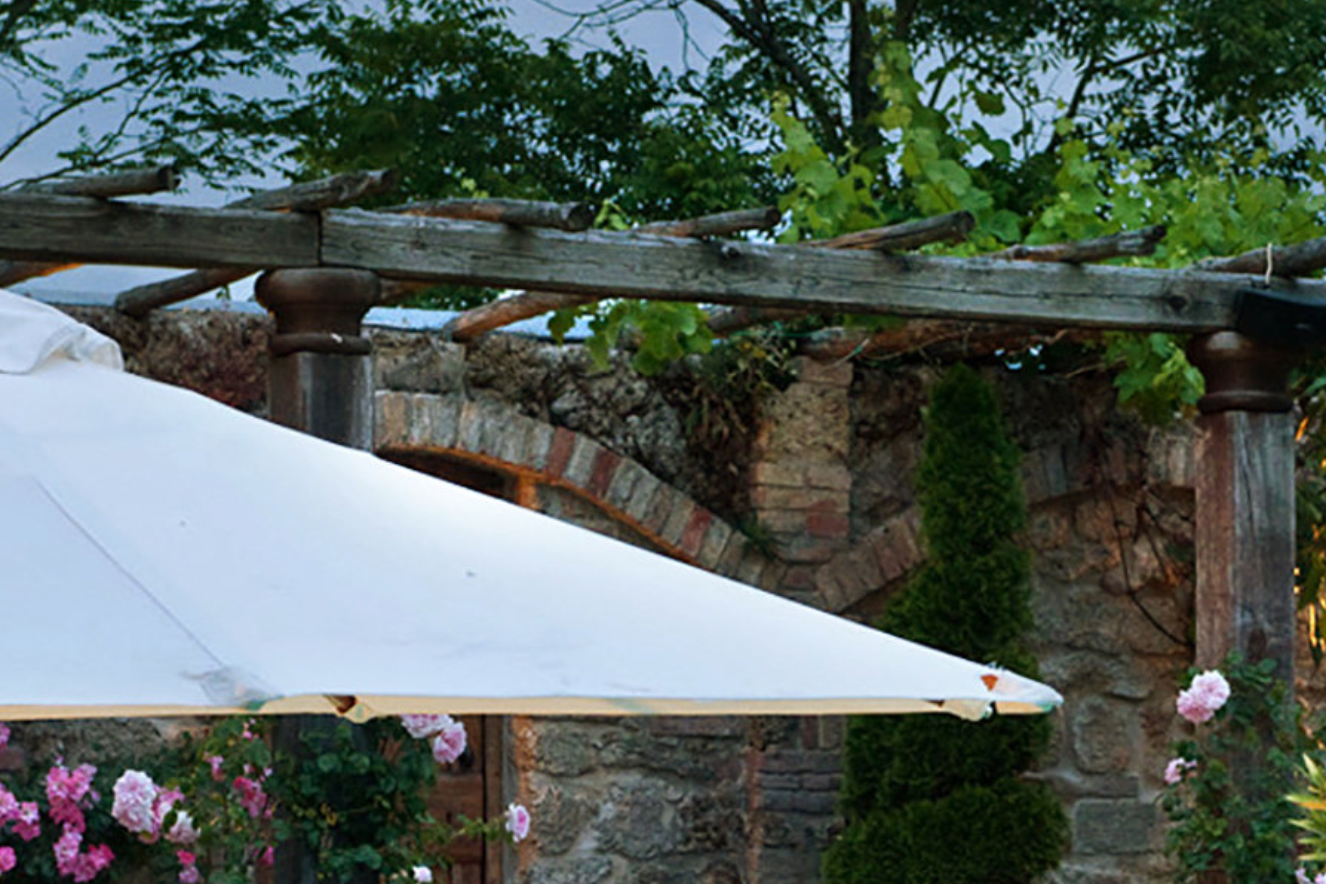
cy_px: 1062
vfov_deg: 8.4
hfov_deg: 12.7
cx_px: 937
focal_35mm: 161
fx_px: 5930
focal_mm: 60
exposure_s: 1/5
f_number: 6.3
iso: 1000
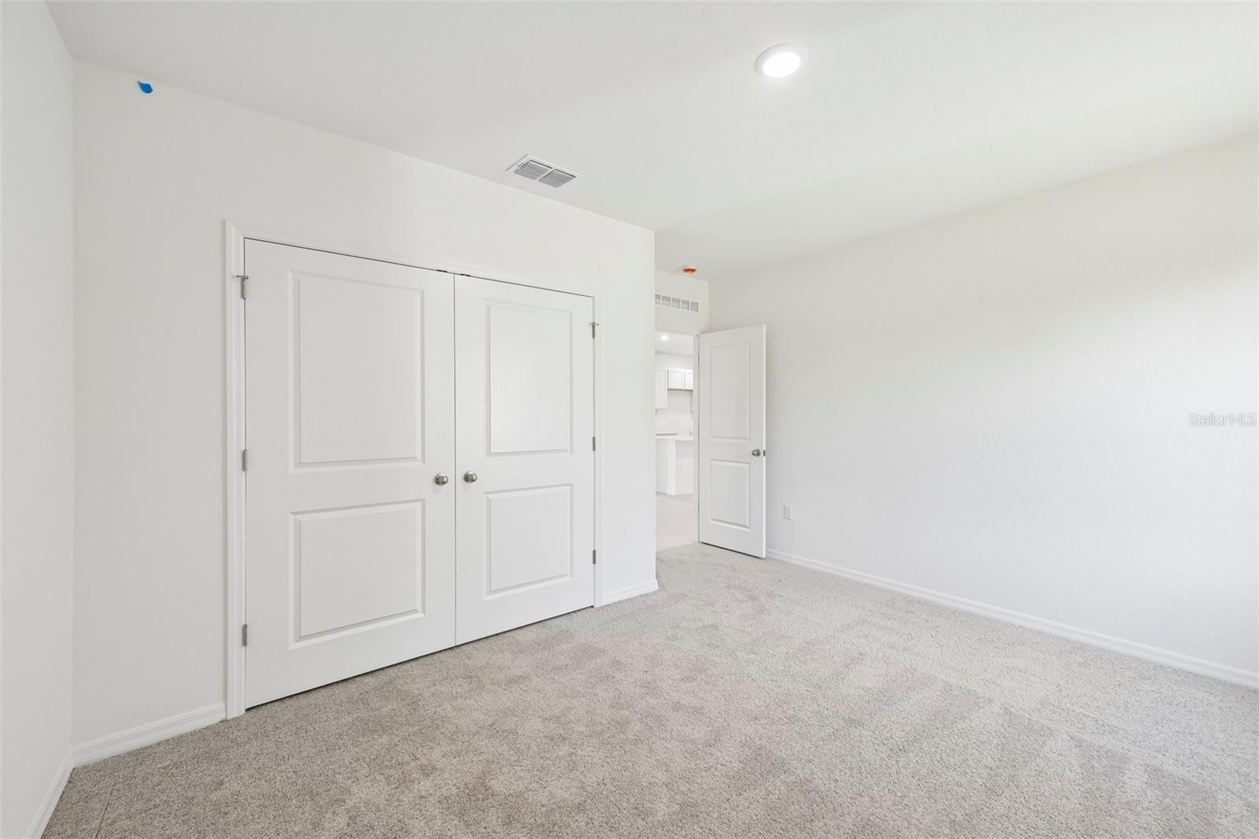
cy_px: 420
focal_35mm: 14
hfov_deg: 104.3
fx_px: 489
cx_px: 630
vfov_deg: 81.2
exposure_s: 1/25
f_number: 8
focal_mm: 14
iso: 400
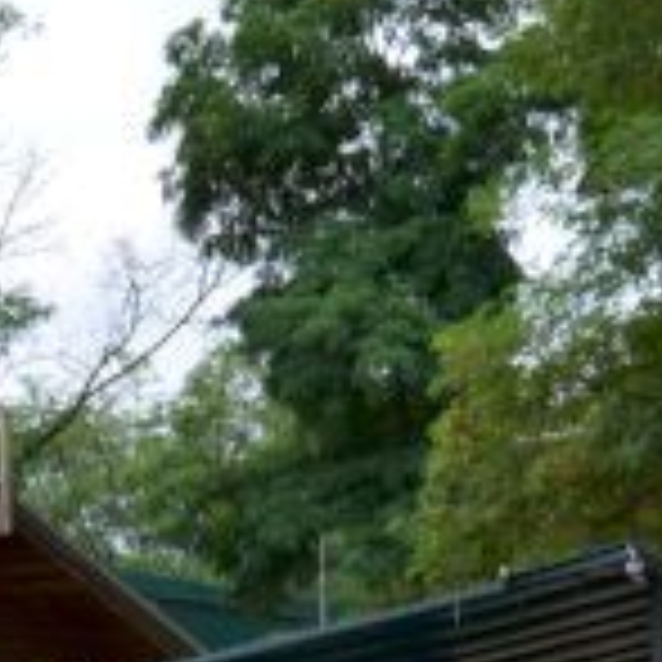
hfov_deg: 10.7
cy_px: 757
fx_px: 3397
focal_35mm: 157
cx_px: -360
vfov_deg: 11.0
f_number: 6.3
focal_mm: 28
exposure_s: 1/160
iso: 200
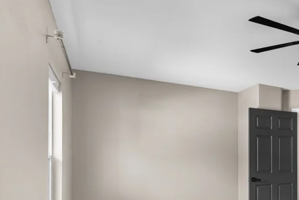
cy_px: 158
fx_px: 274
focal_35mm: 33
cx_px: 285
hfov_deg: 49.0
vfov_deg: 38.6
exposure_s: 1
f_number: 8
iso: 400
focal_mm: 17
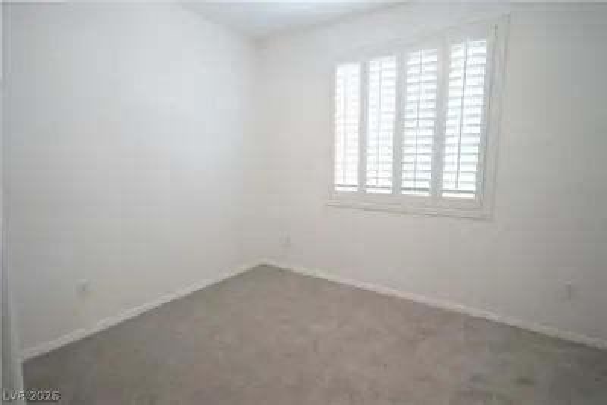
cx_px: 304
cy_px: 202
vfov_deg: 64.6
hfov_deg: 86.9
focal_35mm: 19
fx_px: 320
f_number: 5.6
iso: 5000
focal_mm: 19
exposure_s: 1/250
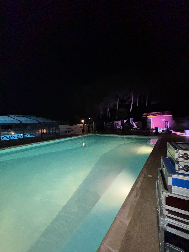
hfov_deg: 85.7
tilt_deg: -2.2
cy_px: 126
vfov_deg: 102.1
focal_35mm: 14
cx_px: 94
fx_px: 102
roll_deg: +2.5
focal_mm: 2.22
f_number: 2.2
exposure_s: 1/30
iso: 640
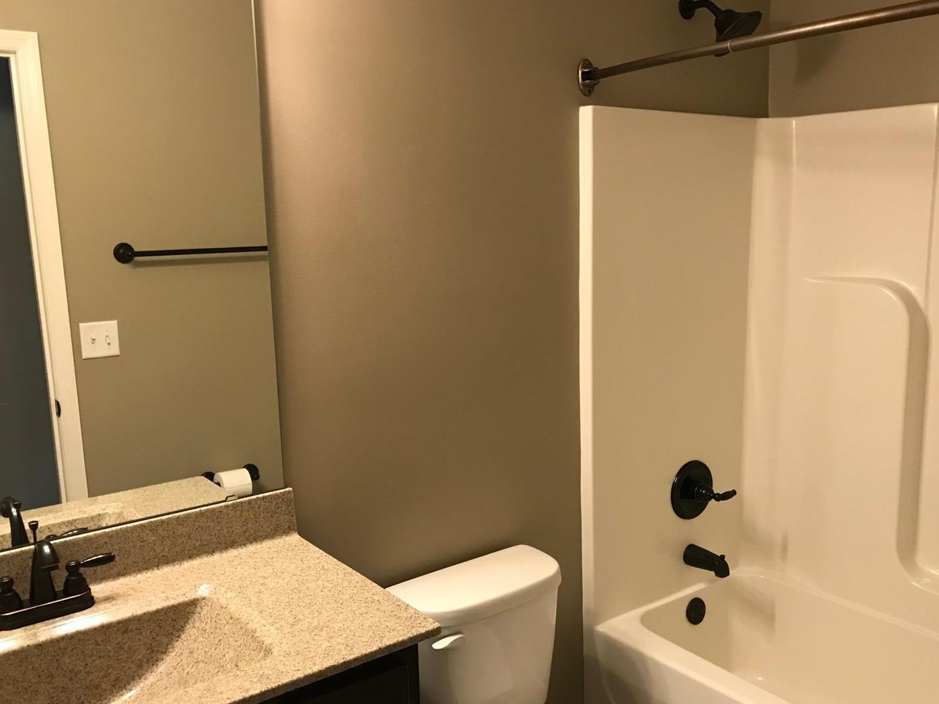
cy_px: 377
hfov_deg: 56.8
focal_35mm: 32
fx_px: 868
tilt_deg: -10.4
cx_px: 506
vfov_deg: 44.1
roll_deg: +1.3
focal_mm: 3.99
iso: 64
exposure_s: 1/15
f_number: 1.8
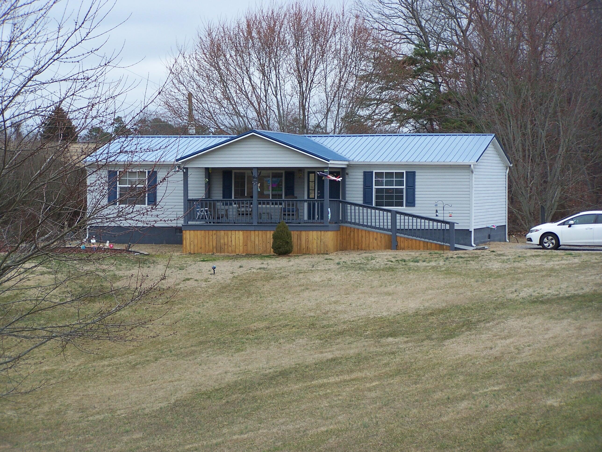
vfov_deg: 12.7
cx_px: 301
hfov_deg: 16.8
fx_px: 2035
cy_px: 226
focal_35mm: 117
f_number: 3.2
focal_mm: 19.4
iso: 80
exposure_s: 1/180
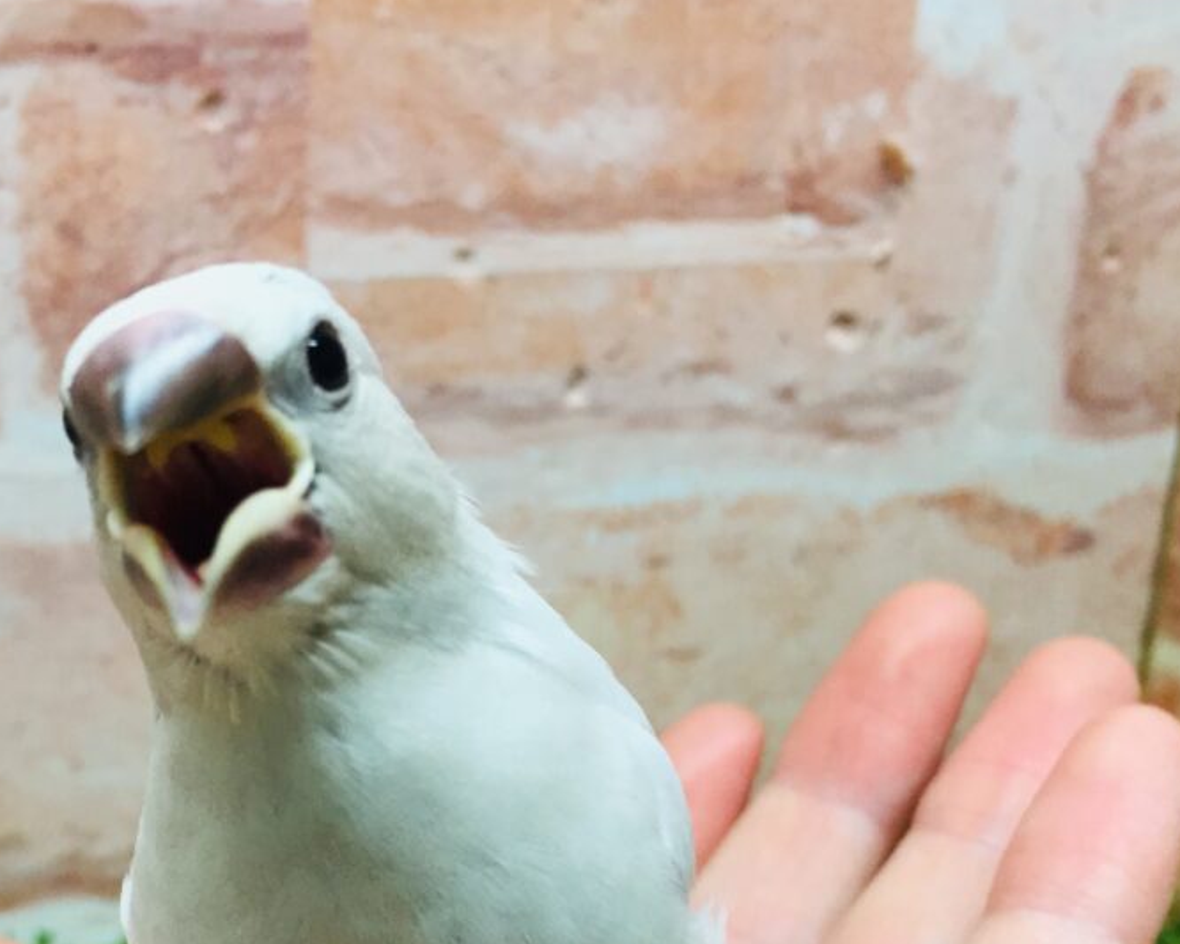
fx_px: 1781
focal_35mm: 51
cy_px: 754
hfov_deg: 36.3
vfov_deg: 29.0
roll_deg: -2.5
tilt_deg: -20.8
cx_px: 411
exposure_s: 1/30
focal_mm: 4.15
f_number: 2.2
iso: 50
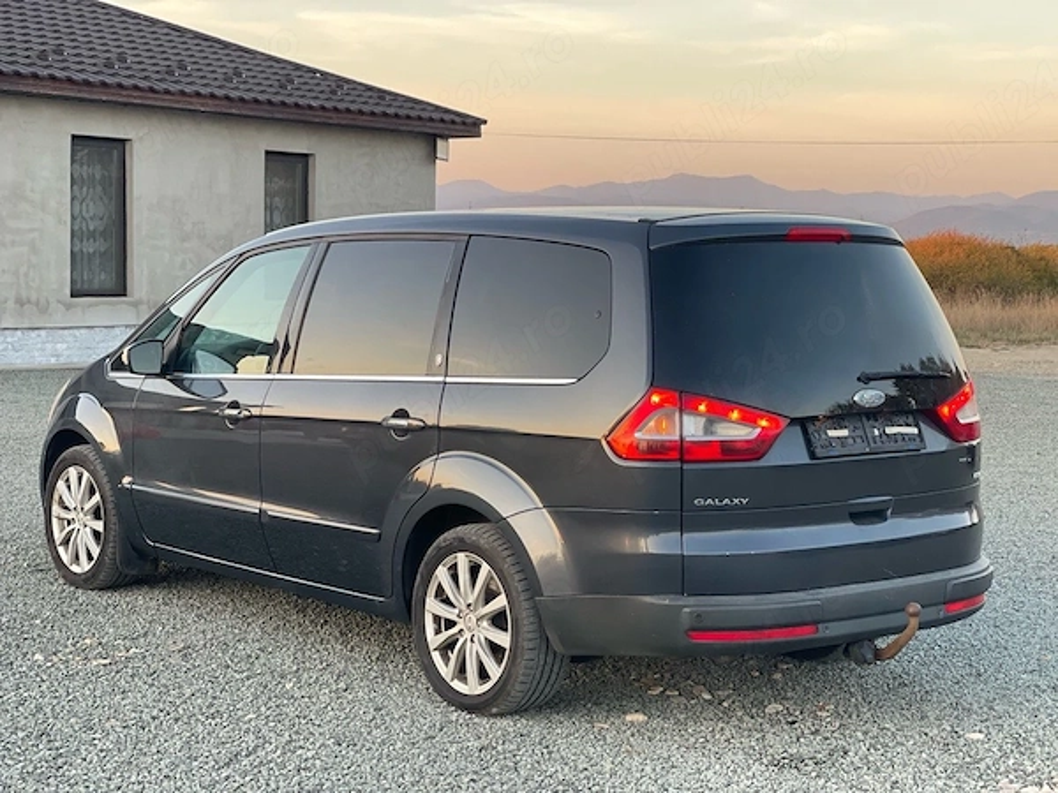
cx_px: 529
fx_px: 1956
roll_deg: -2.0
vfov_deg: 22.9
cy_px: 396
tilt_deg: -4.1
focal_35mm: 64
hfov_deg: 30.3
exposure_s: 1/121
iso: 160
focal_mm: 7.5
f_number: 2.2
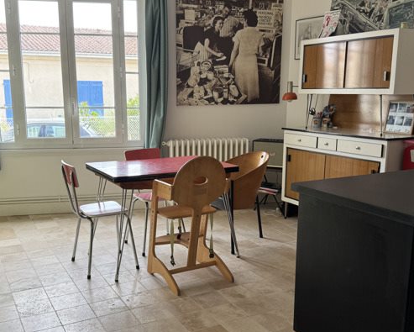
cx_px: 188
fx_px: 466
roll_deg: +0.5
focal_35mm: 38
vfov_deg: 39.1
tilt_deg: -12.0
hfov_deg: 47.9
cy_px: 185
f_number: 1.78
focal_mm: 6.76
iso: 64
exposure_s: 1/126
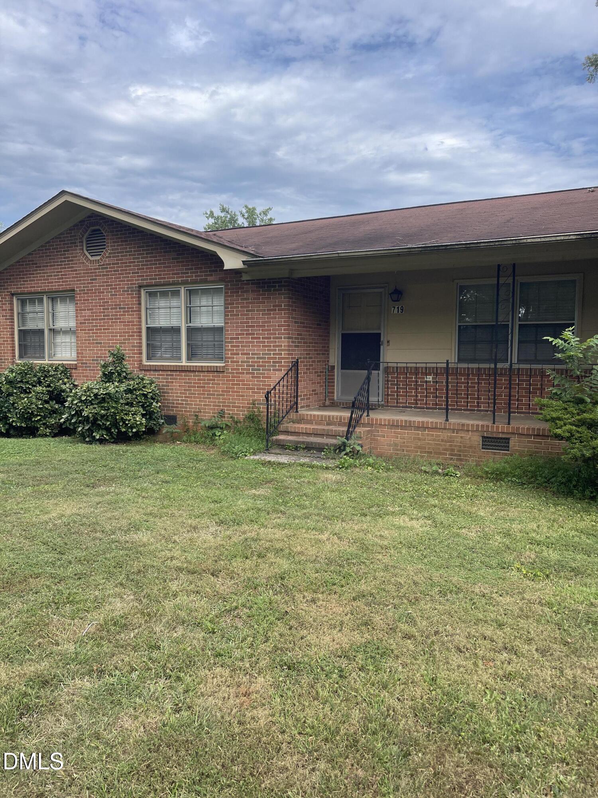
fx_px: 599
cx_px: 299
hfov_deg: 53.1
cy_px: 399
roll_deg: +0.3
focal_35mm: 26
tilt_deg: -4.0
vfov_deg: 67.3
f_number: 1.6
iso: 32
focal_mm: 5.1
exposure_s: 1/1420
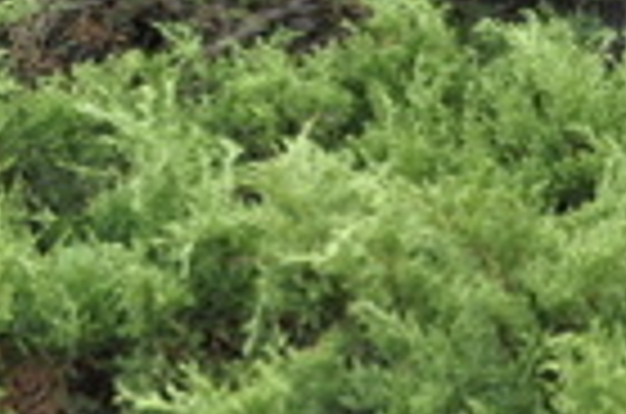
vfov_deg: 7.1
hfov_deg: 10.6
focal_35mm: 190
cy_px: -94
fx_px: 3296
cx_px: -194
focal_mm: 22
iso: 400
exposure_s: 1/100
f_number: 5
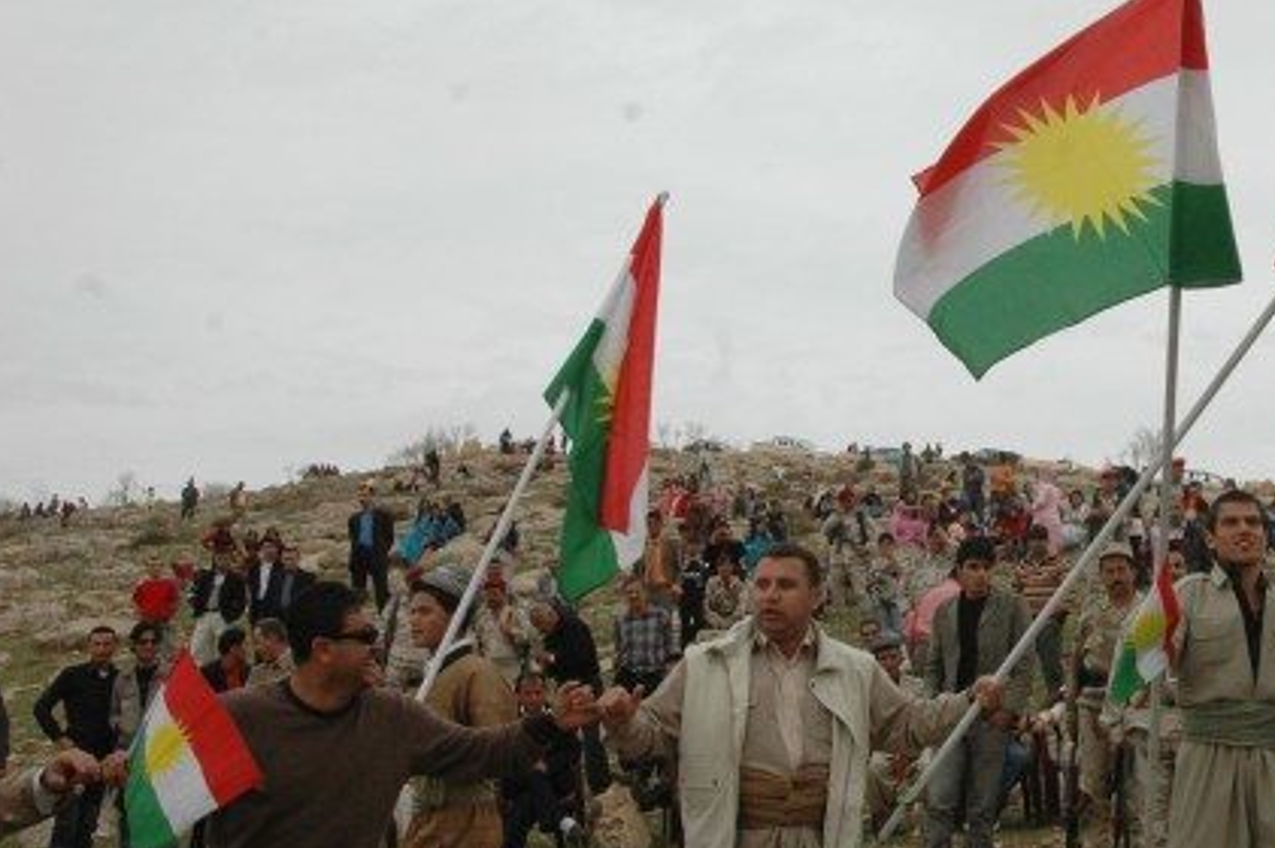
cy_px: 469
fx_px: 1911
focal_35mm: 54
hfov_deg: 35.1
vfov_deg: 25.0
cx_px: 1108
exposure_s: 1/400
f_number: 10
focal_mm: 20
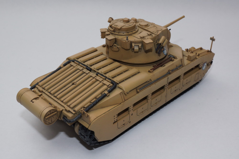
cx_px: 120
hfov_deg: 37.8
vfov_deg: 25.8
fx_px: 349
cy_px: 80
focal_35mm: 52
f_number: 18
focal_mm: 35
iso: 200
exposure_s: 1/100
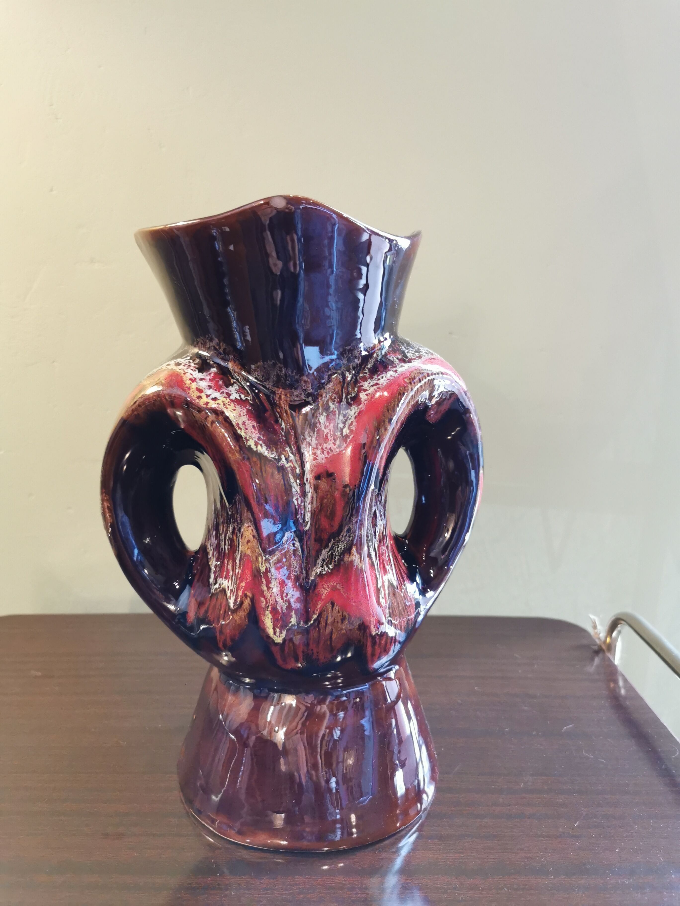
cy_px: 453
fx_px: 707
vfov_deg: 65.3
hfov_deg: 51.4
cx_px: 340
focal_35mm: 27
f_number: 1.6
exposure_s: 1/50
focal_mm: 5.56
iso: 320
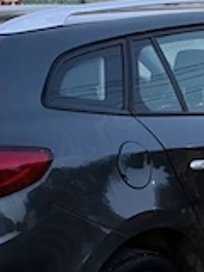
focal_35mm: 120
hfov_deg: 12.3
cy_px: 221
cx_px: 99
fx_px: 943
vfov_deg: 16.3
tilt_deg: -12.6
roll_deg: +2.1
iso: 1000
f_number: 1.78
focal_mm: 6.76
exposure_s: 1/36
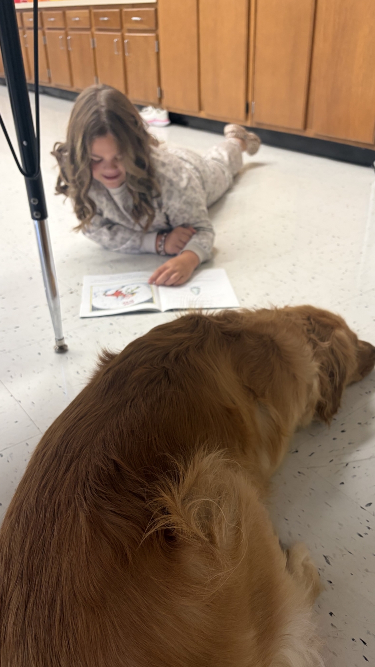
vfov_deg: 66.1
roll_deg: -0.3
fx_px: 513
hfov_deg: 40.1
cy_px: 340
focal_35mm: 29
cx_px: 213
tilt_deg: -30.2
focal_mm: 5.96
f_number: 1.6
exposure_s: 1/60
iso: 200
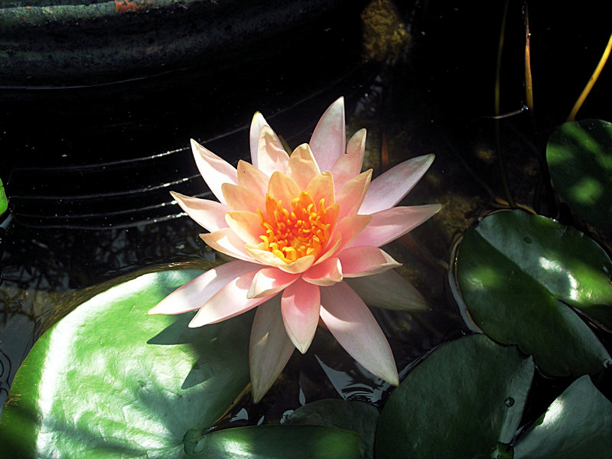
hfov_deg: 49.0
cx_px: 306
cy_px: 230
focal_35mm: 38
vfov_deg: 37.7
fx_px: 672
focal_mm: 7.8
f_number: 4.8
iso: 64
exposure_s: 1/298
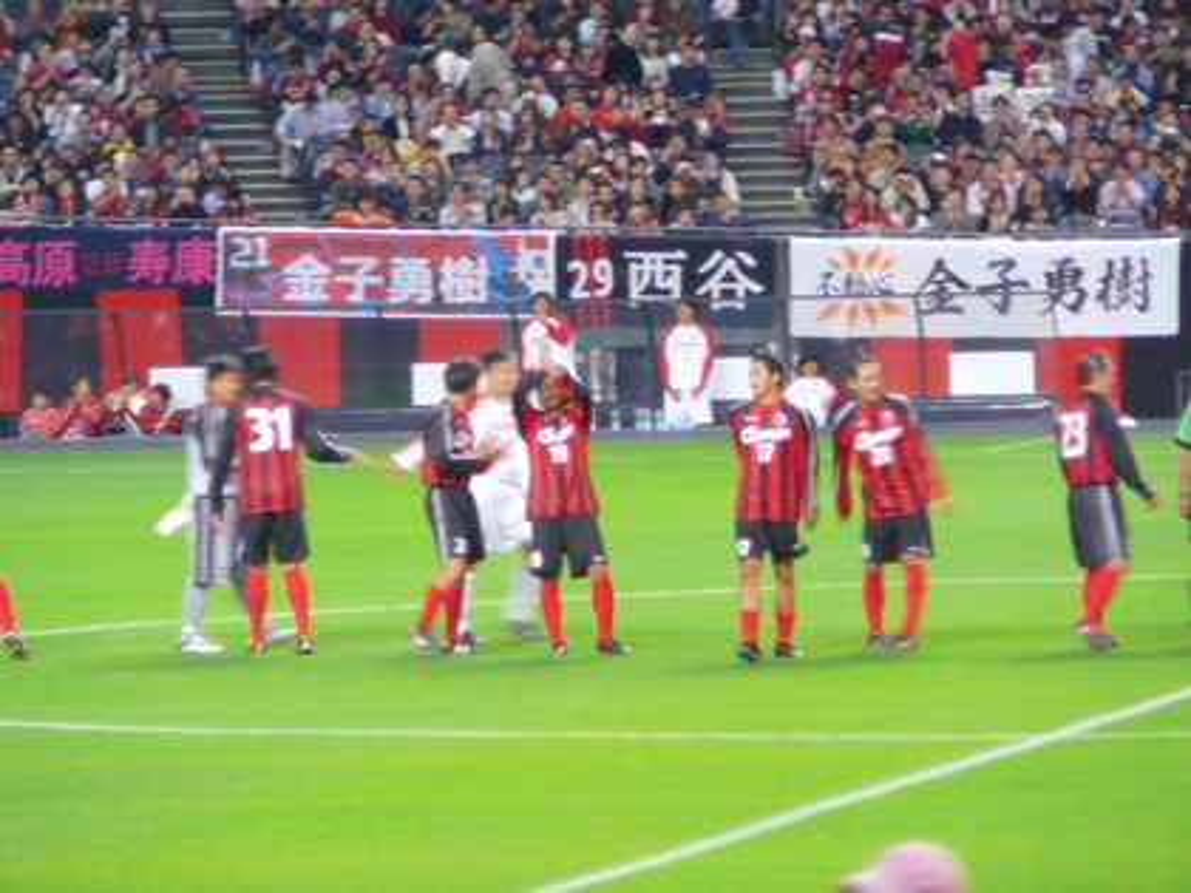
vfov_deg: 4.2
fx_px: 12042
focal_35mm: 350
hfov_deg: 5.7
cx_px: 596
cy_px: 446
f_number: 4.2
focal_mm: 52
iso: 200
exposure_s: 1/20
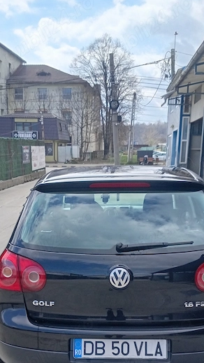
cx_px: 98
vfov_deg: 46.8
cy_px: 268
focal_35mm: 42
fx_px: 404
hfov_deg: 28.3
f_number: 1.8
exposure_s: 1/730
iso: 101
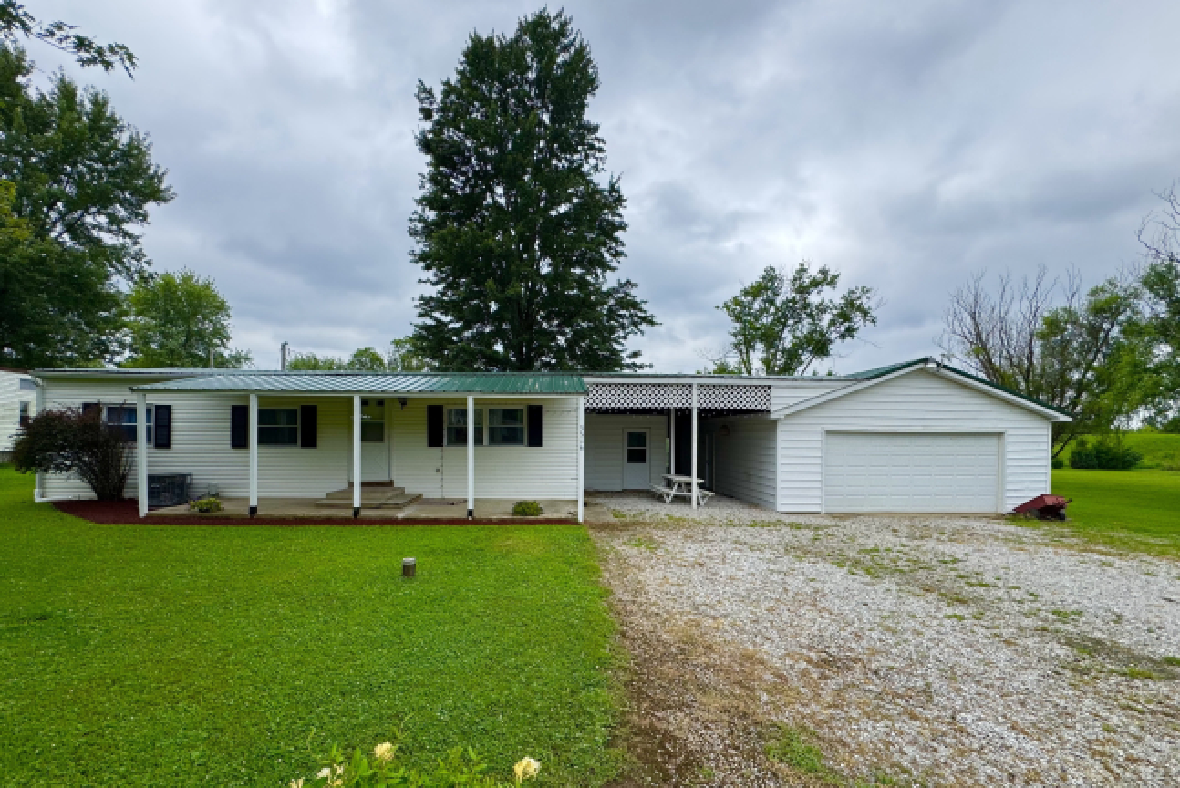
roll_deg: -0.8
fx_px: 492
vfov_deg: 77.0
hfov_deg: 100.4
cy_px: 443
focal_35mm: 15
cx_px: 579
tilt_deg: -0.7
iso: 40
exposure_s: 1/899
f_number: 2.2
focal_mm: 2.22
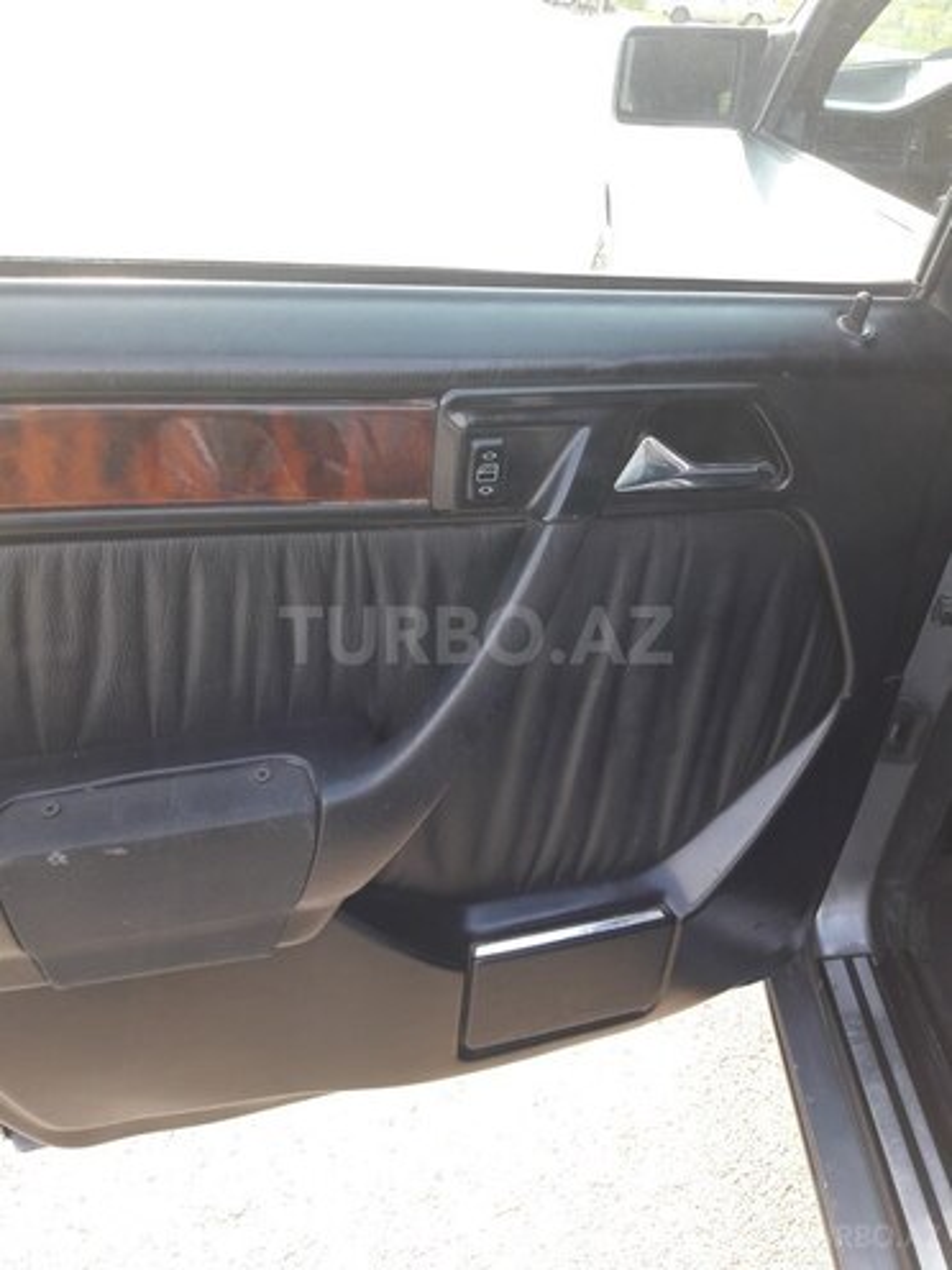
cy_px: 635
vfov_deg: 63.4
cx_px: 476
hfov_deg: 49.7
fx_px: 1027
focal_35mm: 28
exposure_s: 1/109
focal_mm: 3.7
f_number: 1.9
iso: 40
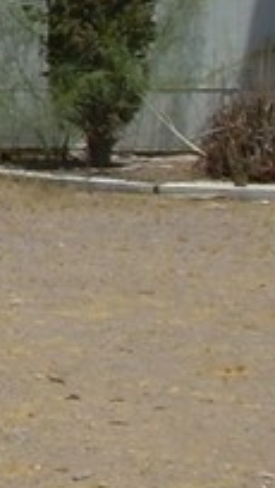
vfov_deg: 7.8
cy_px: 14
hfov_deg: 4.4
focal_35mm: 274
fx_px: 3546
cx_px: -342
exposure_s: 1/1414
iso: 50
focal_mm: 8.3
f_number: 3.1
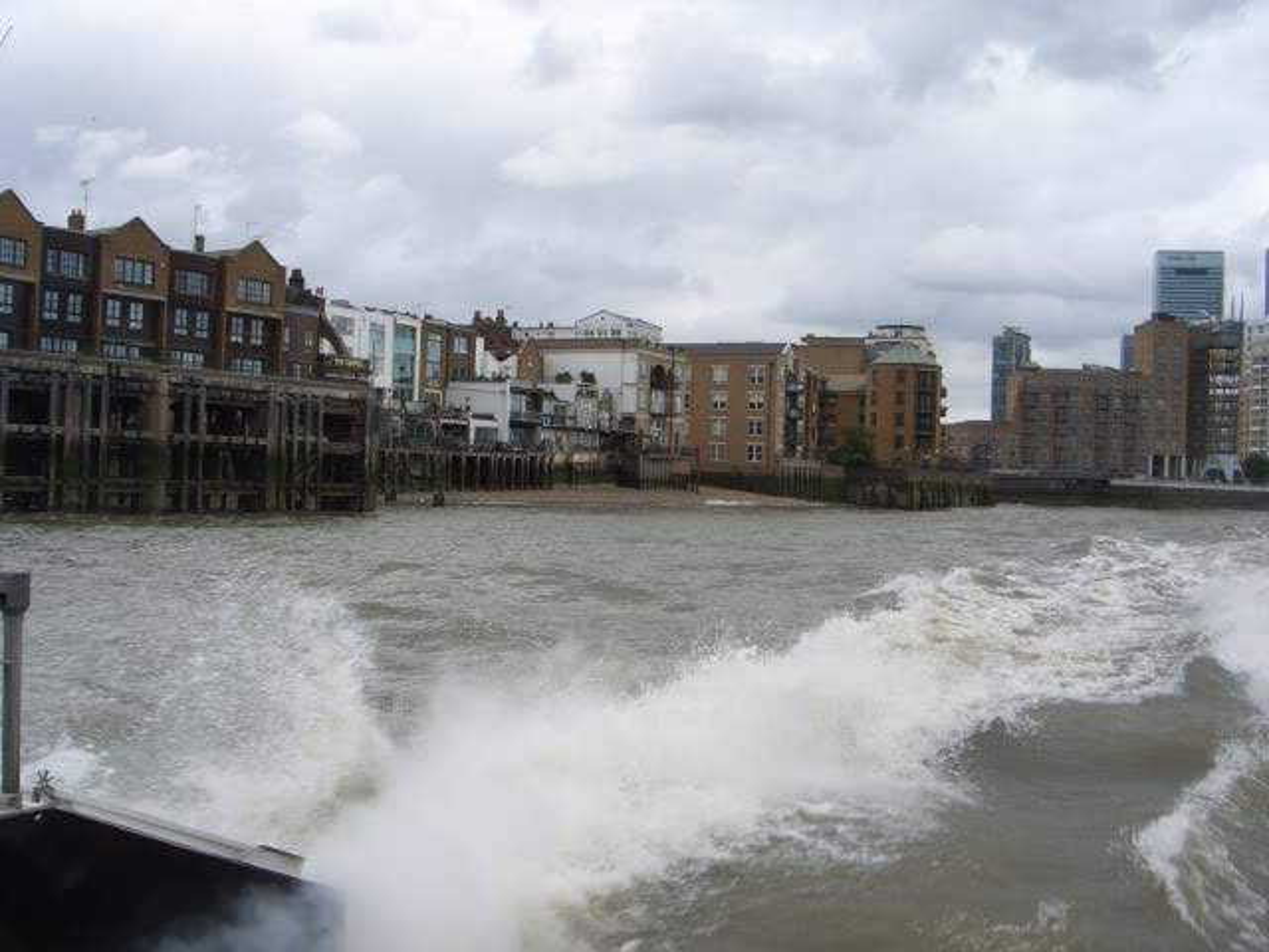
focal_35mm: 39
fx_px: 1430
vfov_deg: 36.8
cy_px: 476
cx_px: 634
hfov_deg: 47.9
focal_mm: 8
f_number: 4.8
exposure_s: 1/160
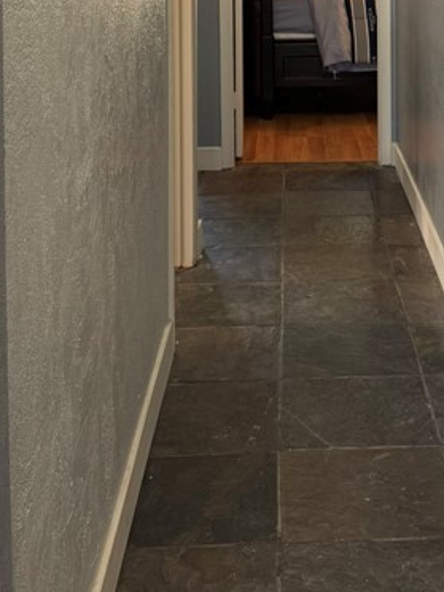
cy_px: -45
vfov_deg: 27.2
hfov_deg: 22.0
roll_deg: +0.8
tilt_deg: -2.7
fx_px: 1129
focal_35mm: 66
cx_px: 344
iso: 160
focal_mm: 6.76
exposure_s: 1/120
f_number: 1.78
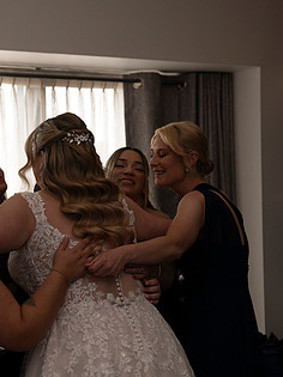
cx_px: 12
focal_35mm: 92
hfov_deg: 15.8
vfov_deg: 21.3
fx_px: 1004
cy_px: 212
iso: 1600
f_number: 2.8
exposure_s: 1/1600
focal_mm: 52
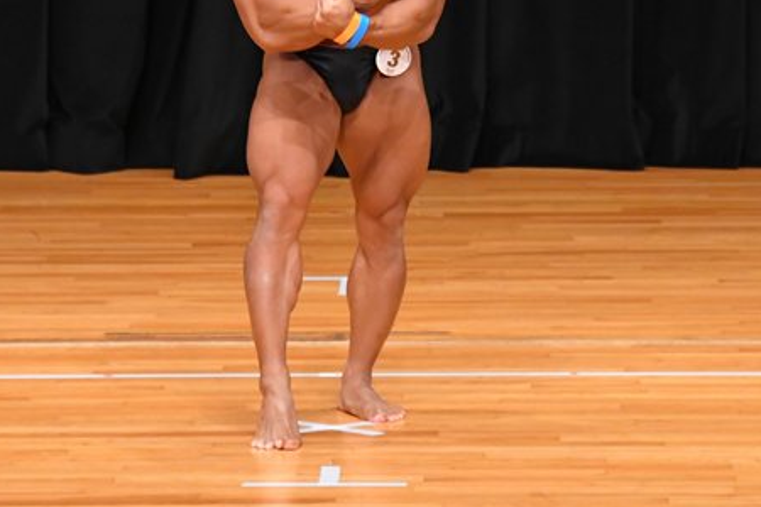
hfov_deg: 4.0
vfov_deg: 2.7
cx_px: 339
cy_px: 84
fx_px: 10928
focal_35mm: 517
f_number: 5.6
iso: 4000
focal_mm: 200
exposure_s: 1/400
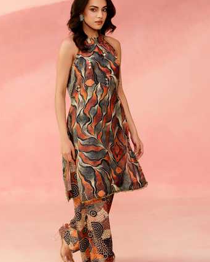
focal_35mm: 53
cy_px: 136
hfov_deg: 28.6
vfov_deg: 35.4
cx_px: 103
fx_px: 412
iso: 250
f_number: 3.5
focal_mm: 46
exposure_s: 1/160
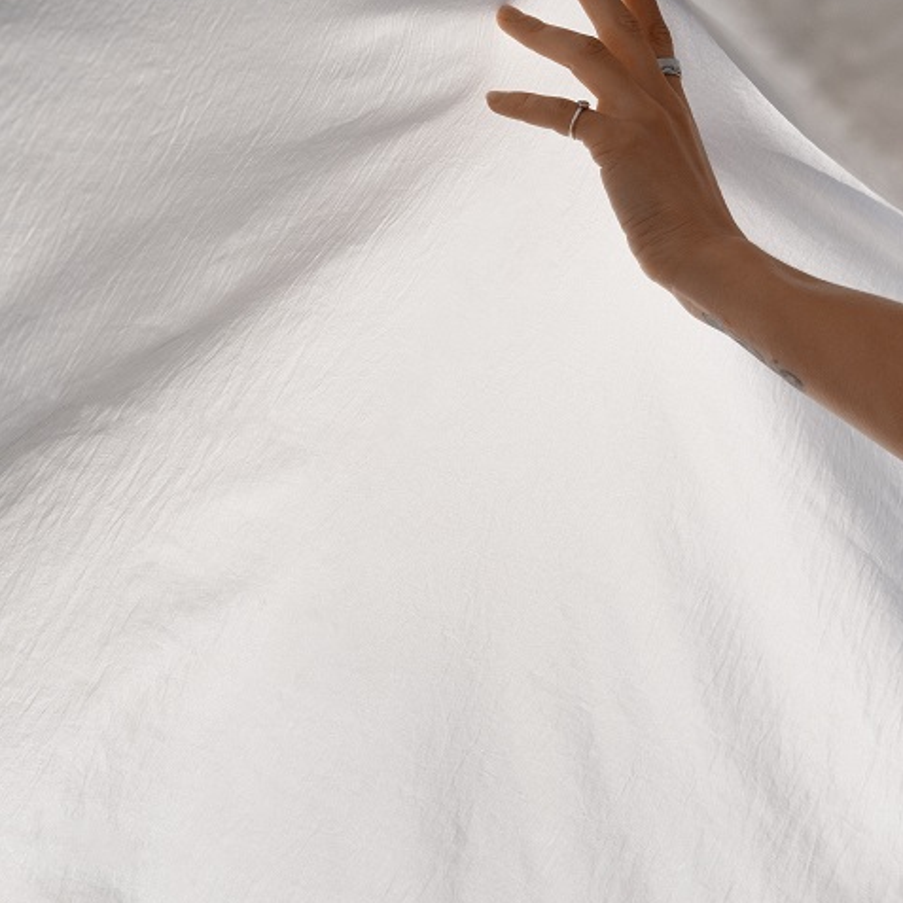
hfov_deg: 25.4
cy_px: 274
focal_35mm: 68
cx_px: 451
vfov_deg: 25.2
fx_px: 2007
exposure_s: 1/8000
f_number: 5.6
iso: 640
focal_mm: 35
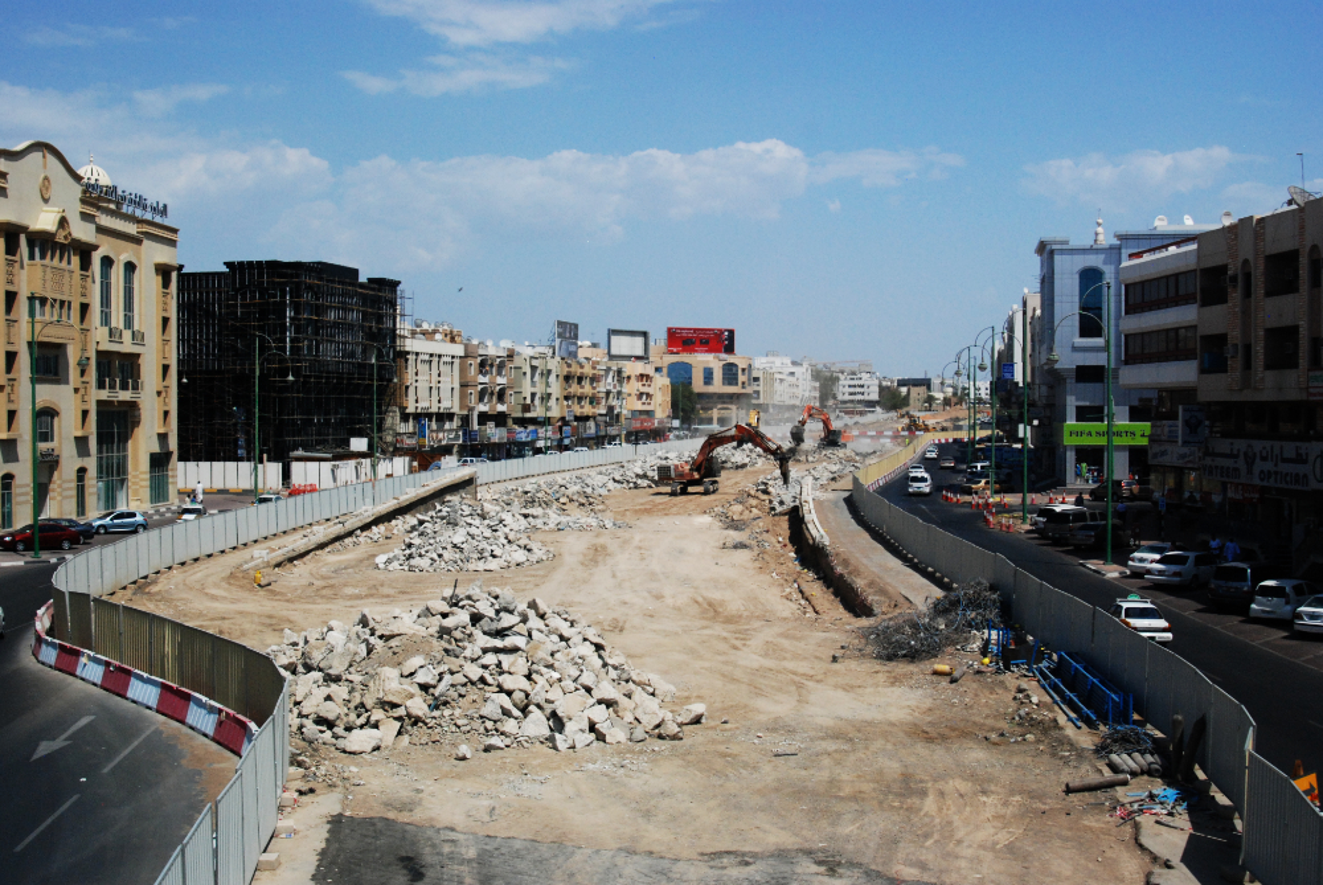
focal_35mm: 42
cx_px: 662
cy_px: 442
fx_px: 1545
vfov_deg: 32.0
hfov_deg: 46.4
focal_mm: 28
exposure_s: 1/1600
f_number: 10
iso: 640
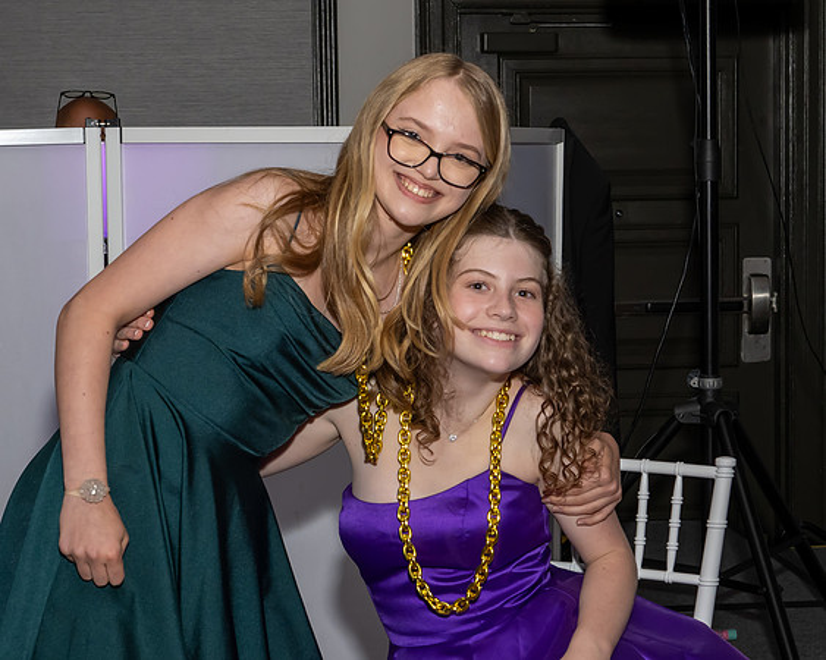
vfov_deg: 20.1
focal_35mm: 76
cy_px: 301
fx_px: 1866
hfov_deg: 25.0
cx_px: 442
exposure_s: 1/250
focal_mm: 38
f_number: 7.1
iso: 1000
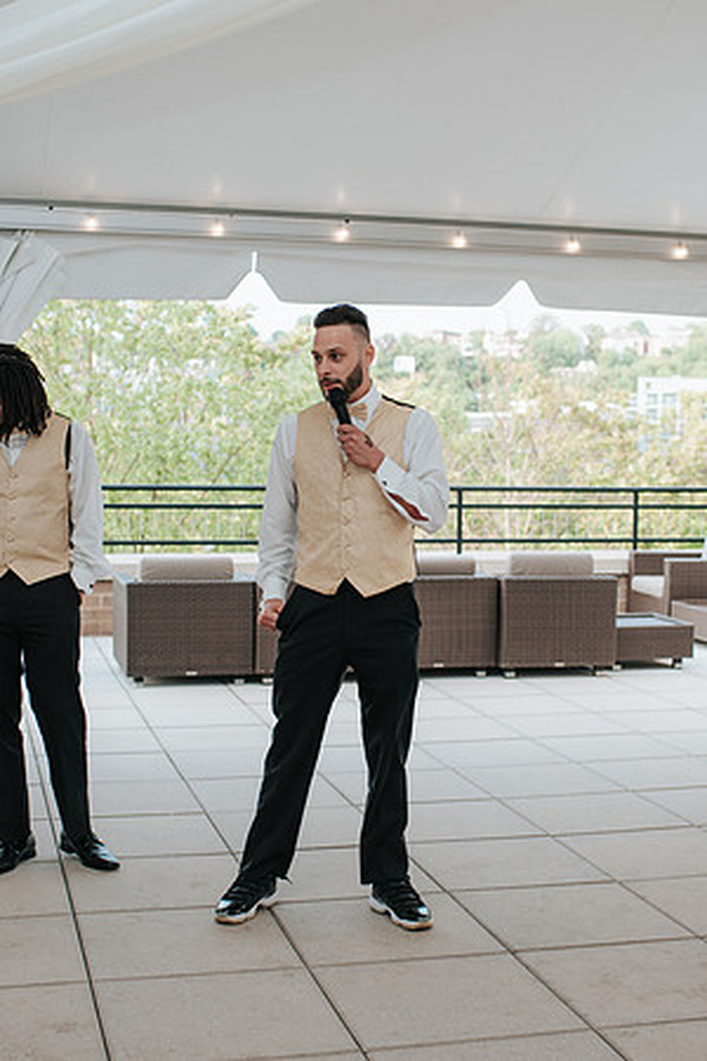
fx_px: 1545
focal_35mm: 52
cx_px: 354
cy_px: 530
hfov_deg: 25.8
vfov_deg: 37.9
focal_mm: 35
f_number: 2.8
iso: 100
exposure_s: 1/160
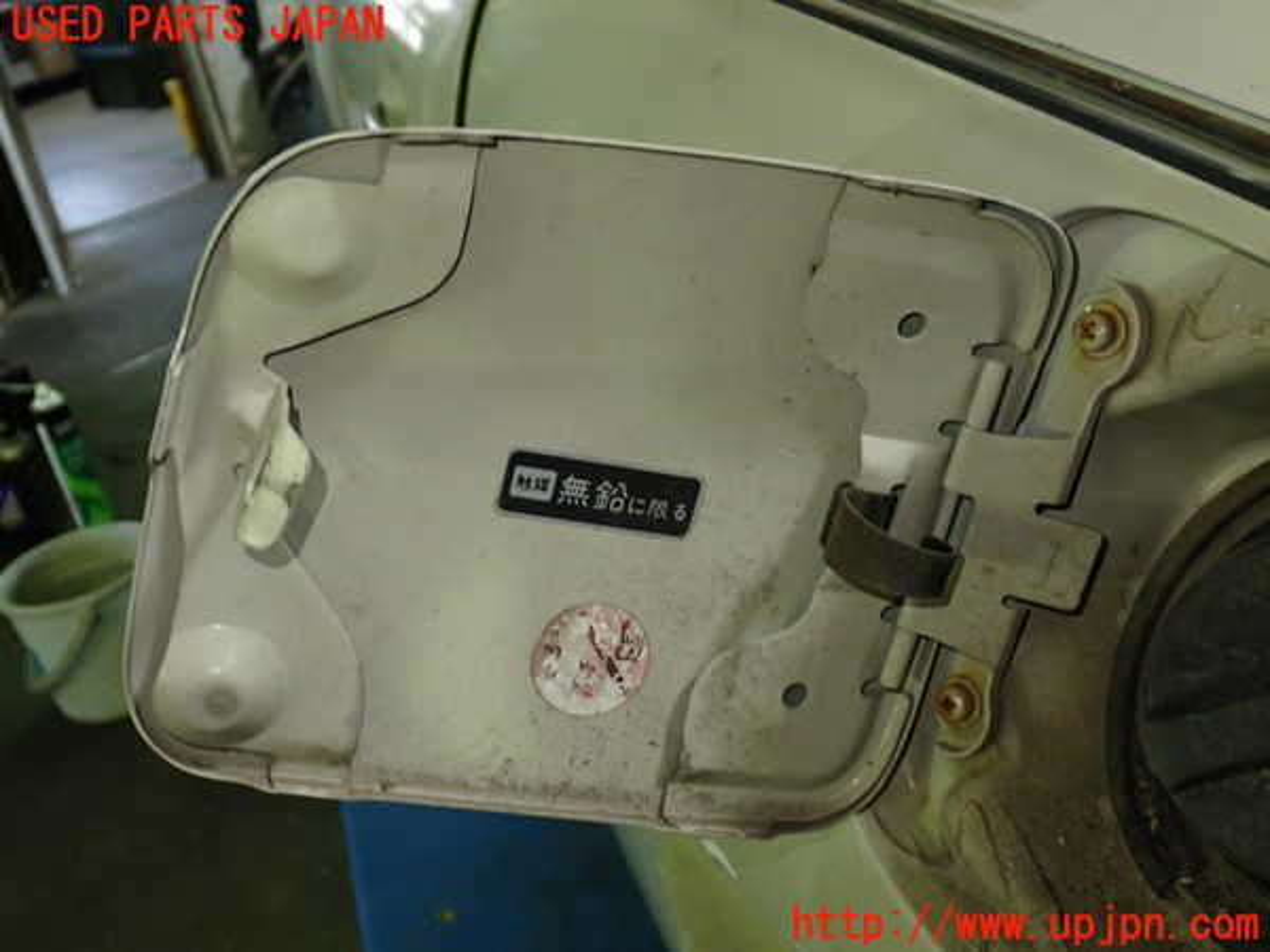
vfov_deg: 37.7
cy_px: 476
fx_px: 1394
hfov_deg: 49.0
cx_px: 635
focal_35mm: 38
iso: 320
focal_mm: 6.83
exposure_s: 1/40
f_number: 2.7
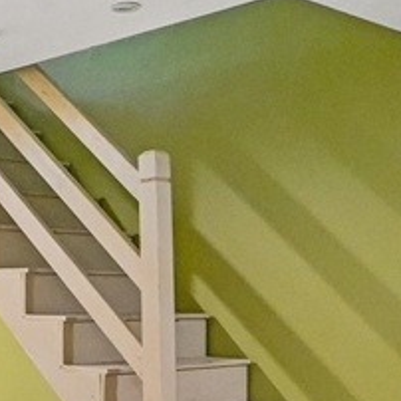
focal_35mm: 69
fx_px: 904
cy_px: 309
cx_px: -119
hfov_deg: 22.4
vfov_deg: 24.7
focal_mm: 16
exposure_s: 1/30
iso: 6400
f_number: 8
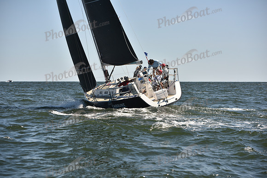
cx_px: 134
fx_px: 742
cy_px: 89
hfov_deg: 20.4
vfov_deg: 13.7
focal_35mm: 100
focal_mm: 100
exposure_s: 1/1250
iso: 250
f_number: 4
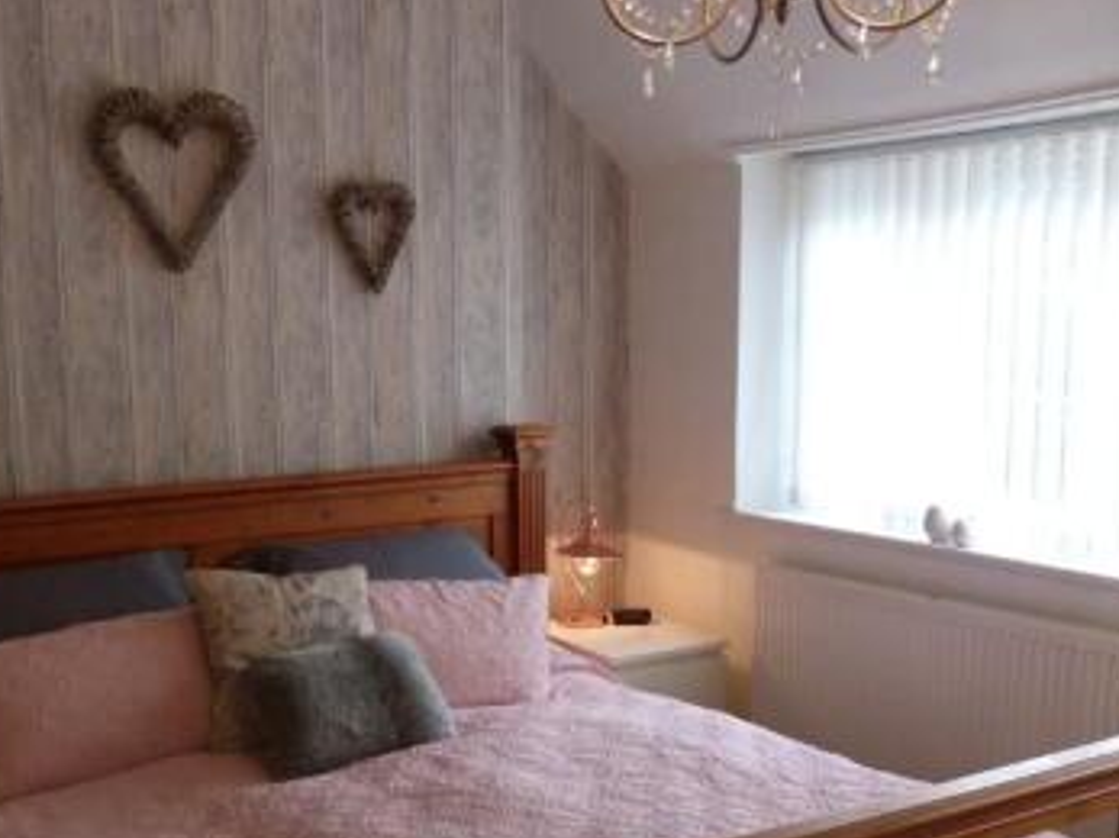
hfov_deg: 44.7
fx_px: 1357
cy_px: 585
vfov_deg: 33.9
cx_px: 479
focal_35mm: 42
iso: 250
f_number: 2.8
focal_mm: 4.5
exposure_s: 1/60
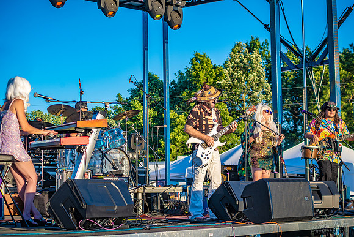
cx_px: 183
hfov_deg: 25.8
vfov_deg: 17.4
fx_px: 773
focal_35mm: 79
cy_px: 117
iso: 250
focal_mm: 75
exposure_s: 1/400
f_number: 5.6
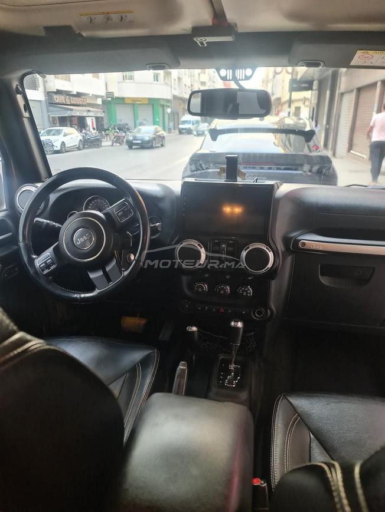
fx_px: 371
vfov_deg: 69.4
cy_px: 256
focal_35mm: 25
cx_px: 192
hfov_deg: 54.9
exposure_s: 1/120
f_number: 1.8
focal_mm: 7
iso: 250
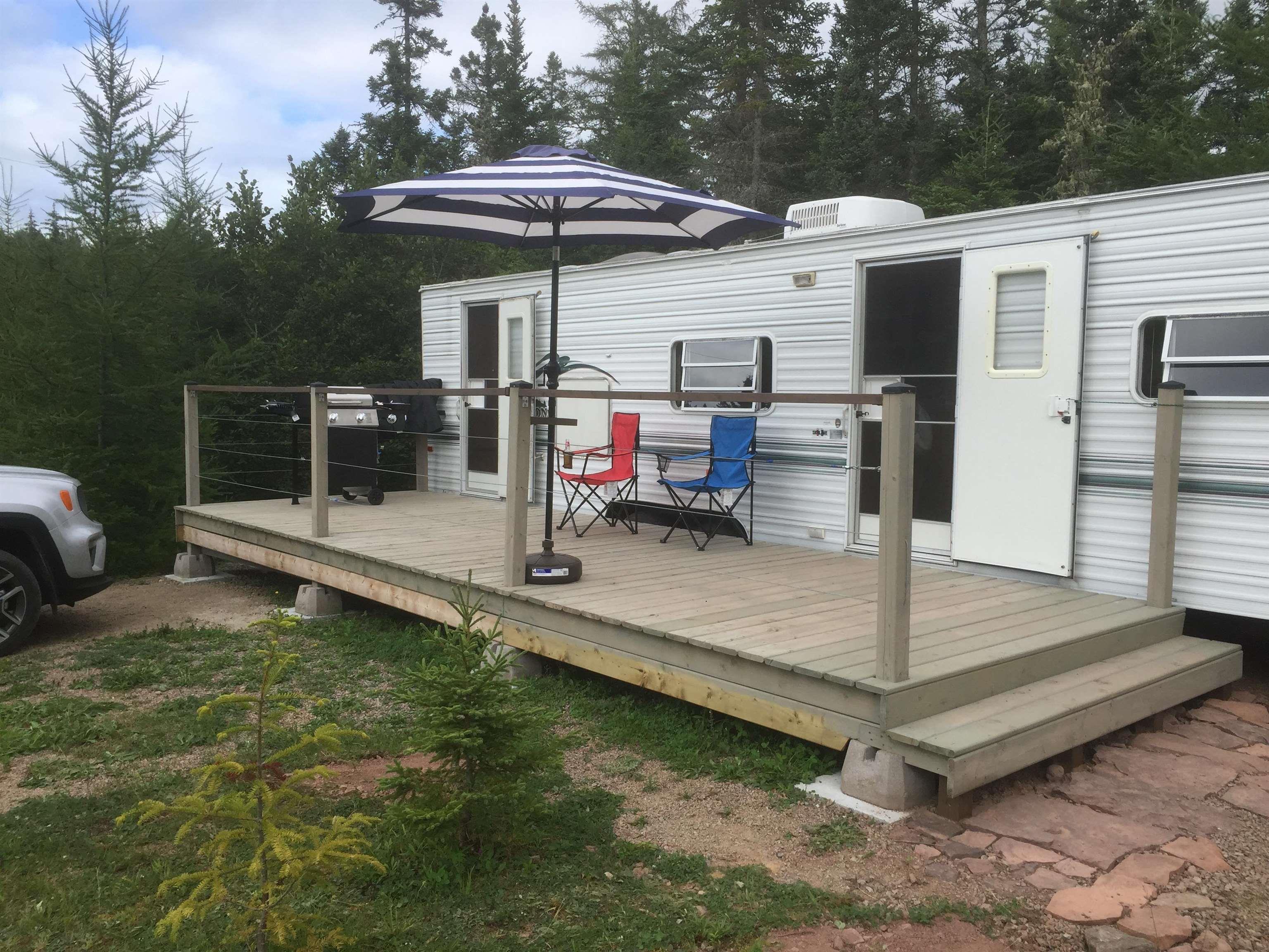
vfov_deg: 48.2
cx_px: 634
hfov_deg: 61.7
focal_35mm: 29
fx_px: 1063
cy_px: 476
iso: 32
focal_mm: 4.15
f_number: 2.2
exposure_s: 1/807
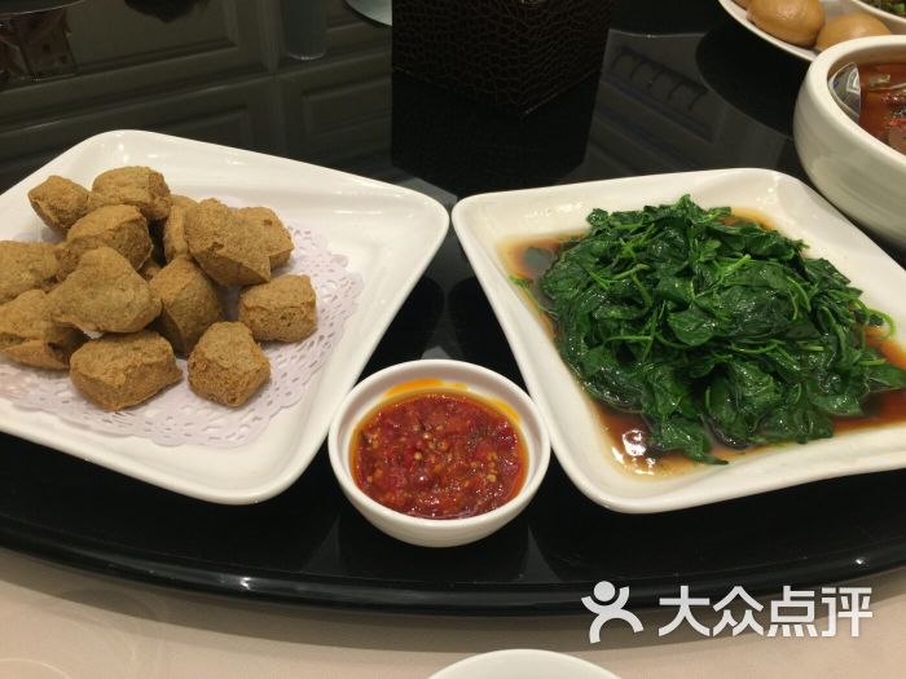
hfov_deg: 61.7
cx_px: 453
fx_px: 759
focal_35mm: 29
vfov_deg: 48.2
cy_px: 340
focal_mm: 4.15
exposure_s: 1/33
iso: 32
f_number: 2.2
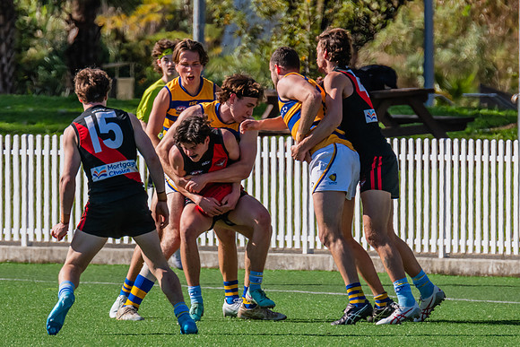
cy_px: 171
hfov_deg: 2.4
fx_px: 12576
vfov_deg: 1.6
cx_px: 208
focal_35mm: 871
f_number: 13
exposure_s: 1/1250
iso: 800
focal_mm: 600
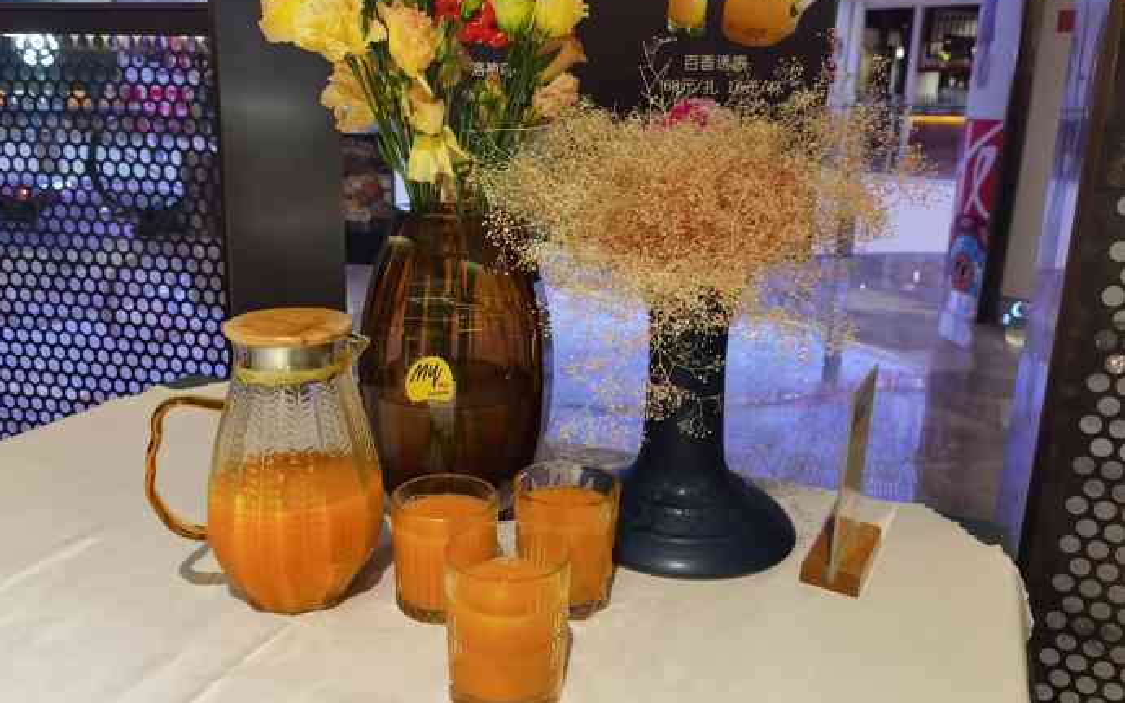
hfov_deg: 64.6
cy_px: 325
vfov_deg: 43.1
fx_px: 889
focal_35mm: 29
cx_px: 557
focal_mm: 6.71
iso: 160
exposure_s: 1/100
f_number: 1.9
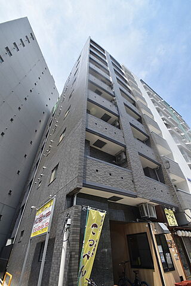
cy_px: 143
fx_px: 119
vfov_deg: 100.4
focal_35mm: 15
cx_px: 96
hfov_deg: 77.3
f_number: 8
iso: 125
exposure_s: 1/250
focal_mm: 10
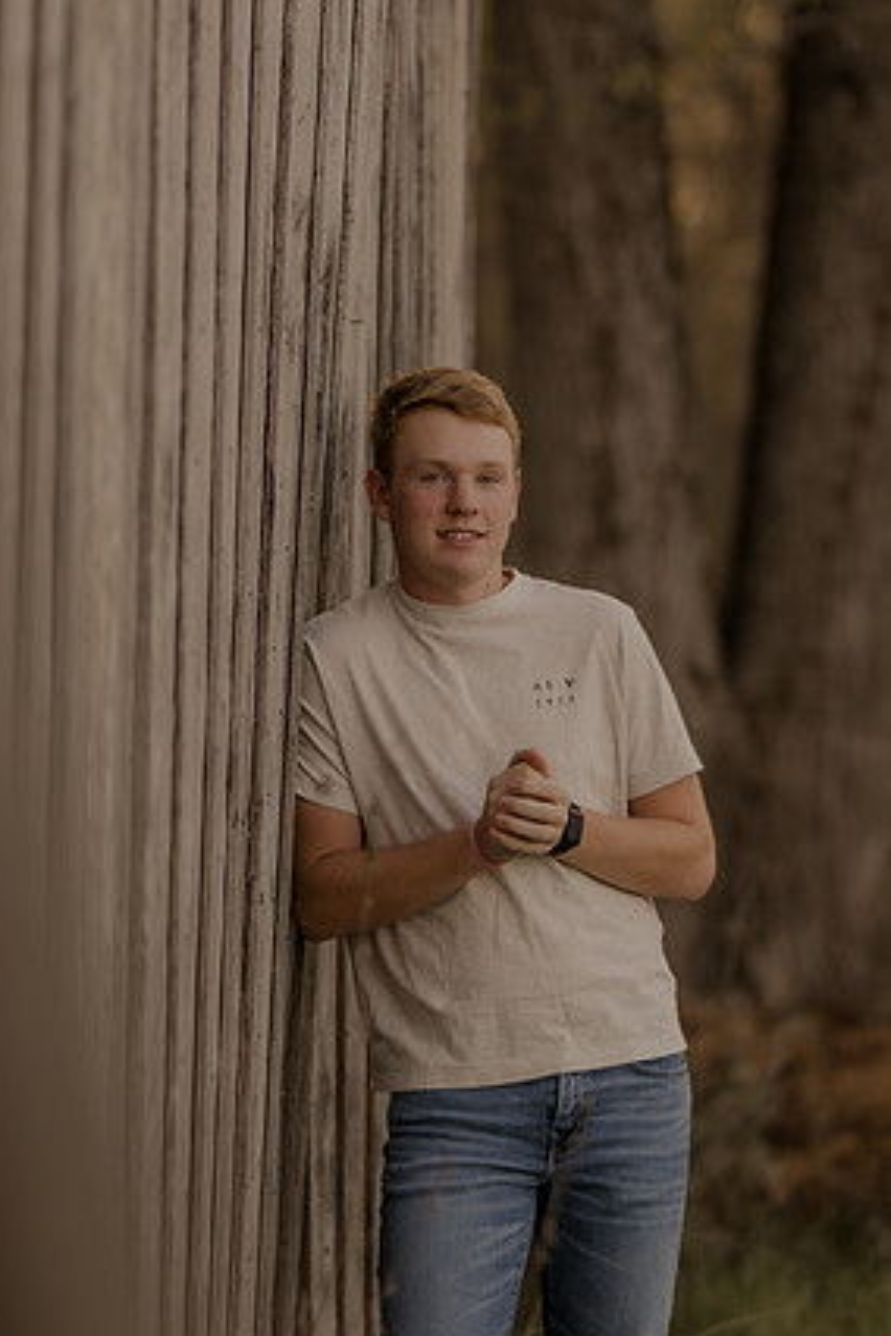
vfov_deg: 15.3
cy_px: 696
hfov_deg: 10.2
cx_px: 424
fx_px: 4974
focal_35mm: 134
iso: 250
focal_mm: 85
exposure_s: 1/1000
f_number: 1.6
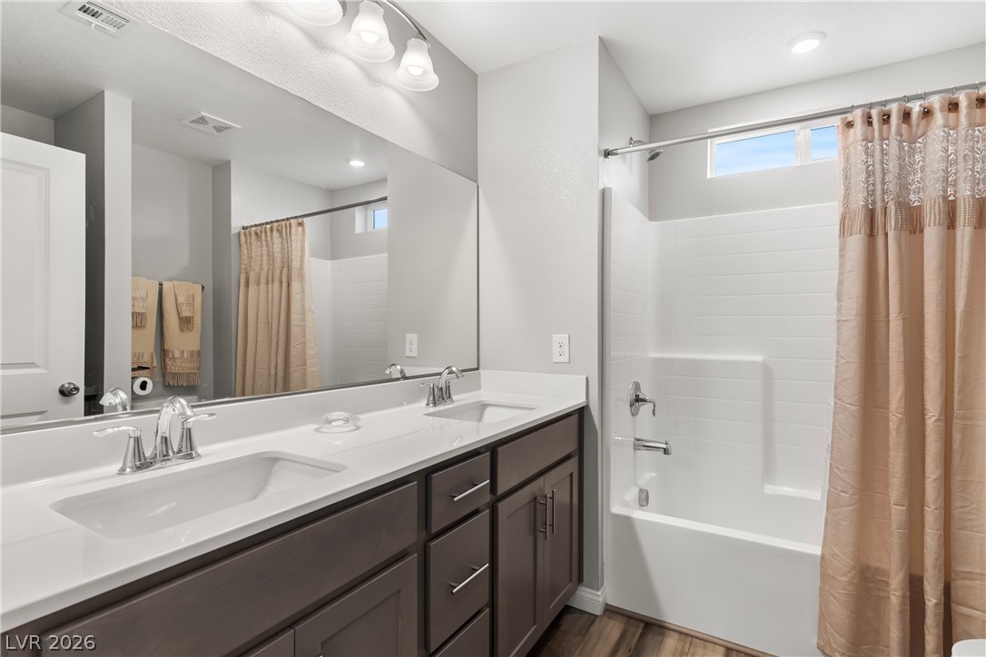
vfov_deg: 70.4
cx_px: 493
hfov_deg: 93.3
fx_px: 466
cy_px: 328
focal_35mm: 17
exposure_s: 1/40
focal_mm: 17
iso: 500
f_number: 8
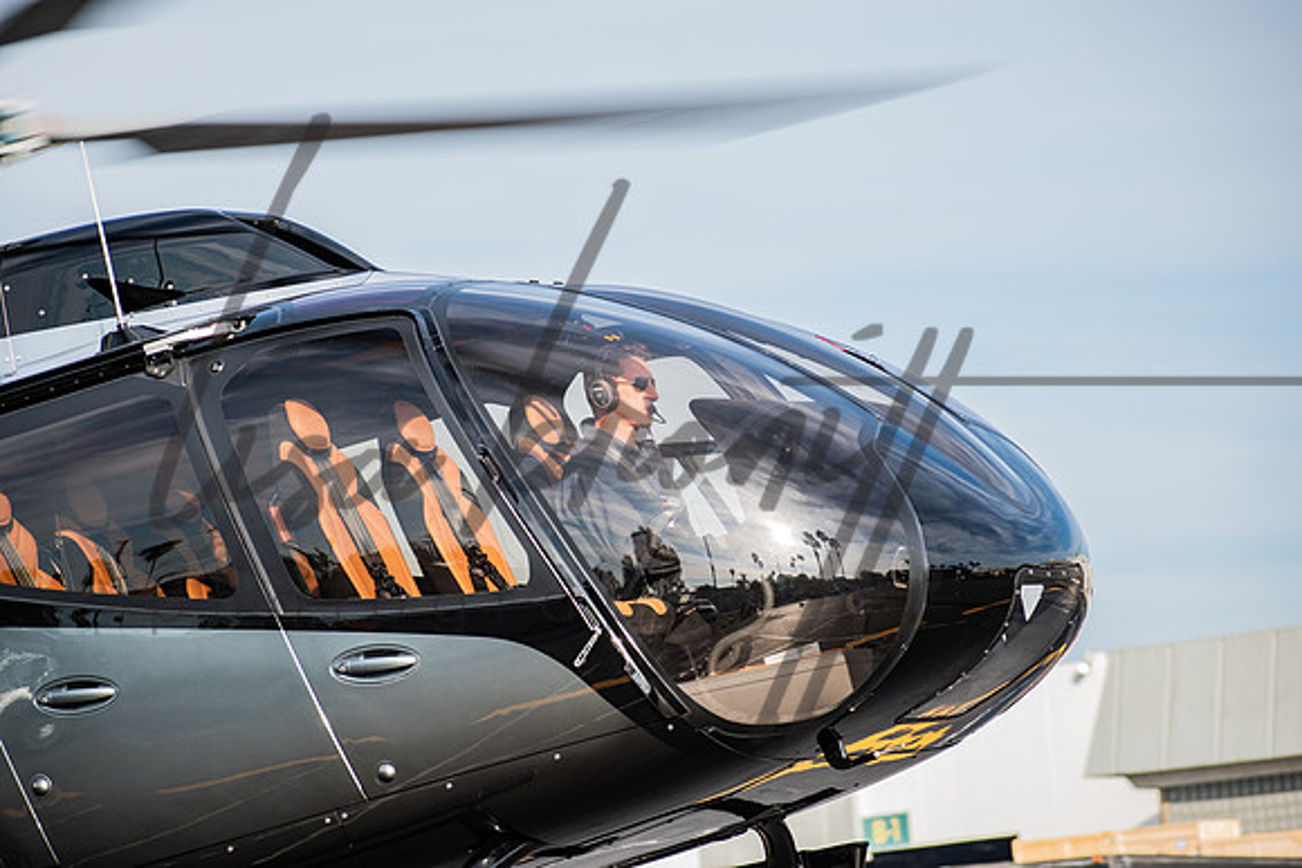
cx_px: 651
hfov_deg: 11.4
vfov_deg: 7.6
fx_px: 6511
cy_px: 434
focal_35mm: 180
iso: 100
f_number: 4.8
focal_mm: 120
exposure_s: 1/200
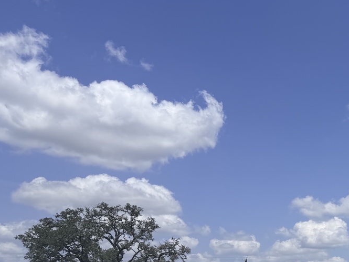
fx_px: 524
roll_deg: -0.1
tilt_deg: +5.5
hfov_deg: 33.0
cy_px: 261
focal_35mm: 52
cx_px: 368
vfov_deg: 26.5
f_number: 1.78
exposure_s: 1/9091
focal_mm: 6.76
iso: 80
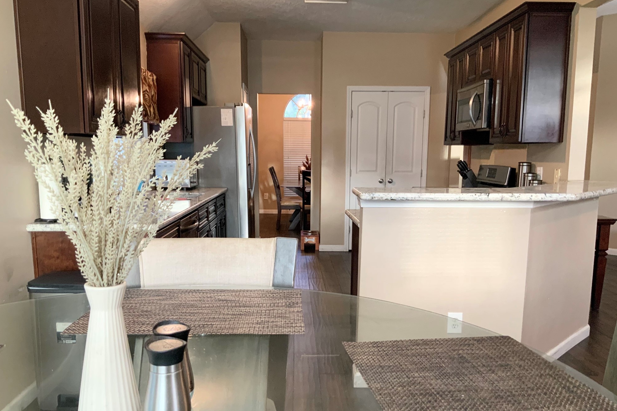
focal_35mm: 31
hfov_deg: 60.3
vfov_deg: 42.2
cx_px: 310
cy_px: 233
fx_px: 531
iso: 125
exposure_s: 1/60
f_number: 1.8
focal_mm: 3
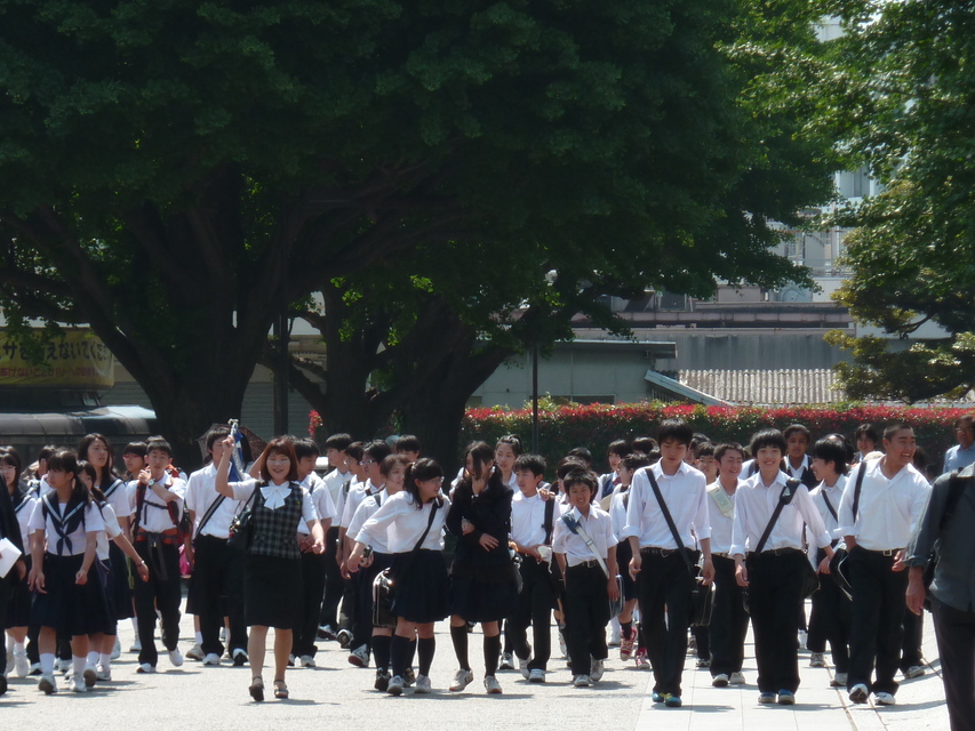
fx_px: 7212
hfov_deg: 7.7
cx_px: 449
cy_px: 505
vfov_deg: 5.8
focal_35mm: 256
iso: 80
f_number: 4.5
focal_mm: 29.9
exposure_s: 1/250
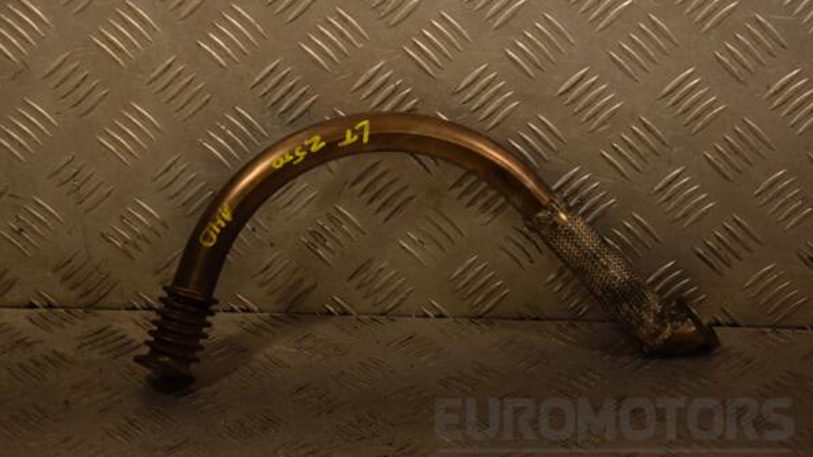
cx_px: 409
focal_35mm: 92
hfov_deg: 23.2
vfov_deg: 13.1
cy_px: 237
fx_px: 1983
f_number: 5
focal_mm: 58
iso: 800
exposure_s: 1/320
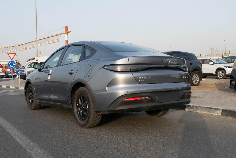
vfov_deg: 37.4
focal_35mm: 36
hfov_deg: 53.7
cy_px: 83
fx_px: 233
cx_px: 119
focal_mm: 18
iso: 400
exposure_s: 1/250
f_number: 10
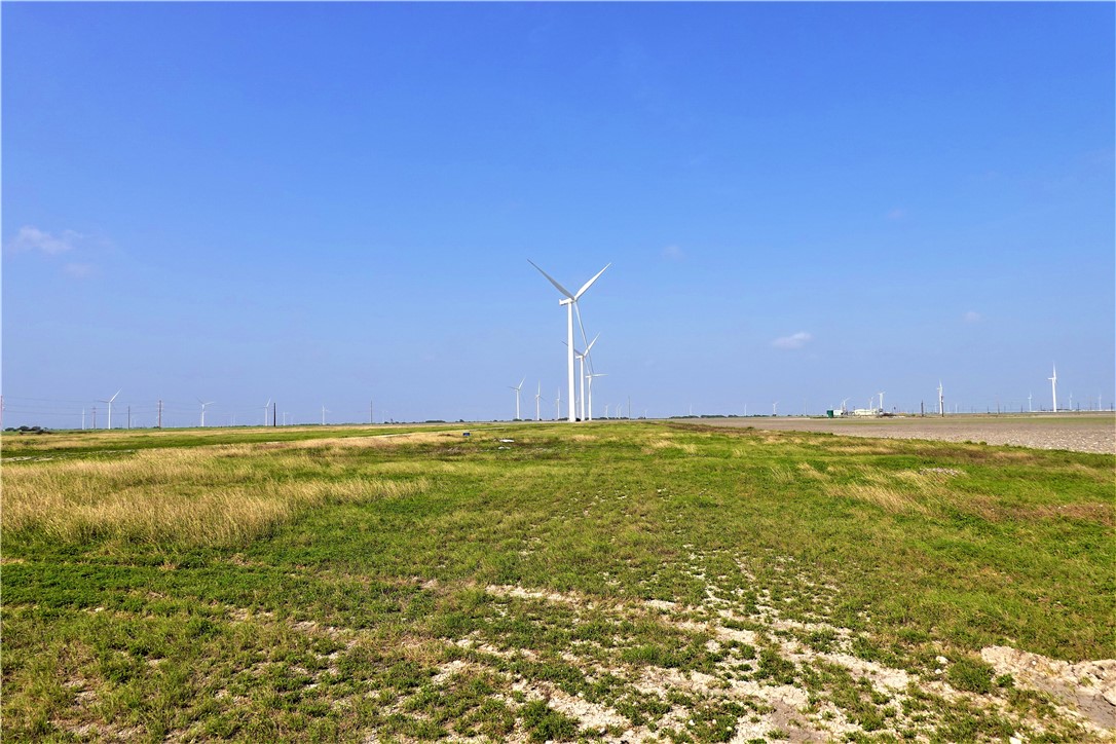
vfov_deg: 53.1
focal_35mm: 24
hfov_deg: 73.7
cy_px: 372
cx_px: 558
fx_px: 744
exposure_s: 1/1000
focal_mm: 9
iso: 100
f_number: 5.6
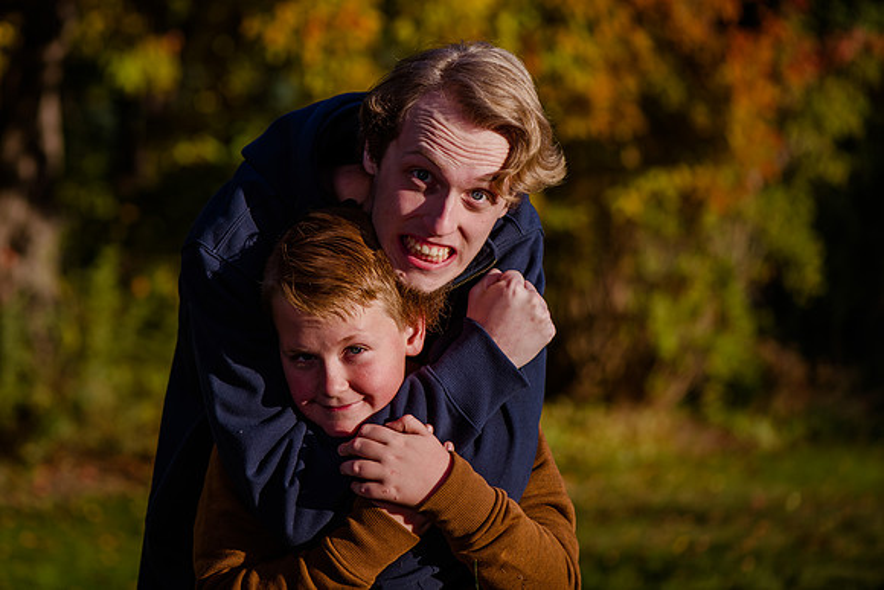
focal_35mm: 134
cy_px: 213
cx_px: 319
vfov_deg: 10.2
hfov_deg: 15.3
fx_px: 3294
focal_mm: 105
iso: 100
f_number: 4
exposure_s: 1/640
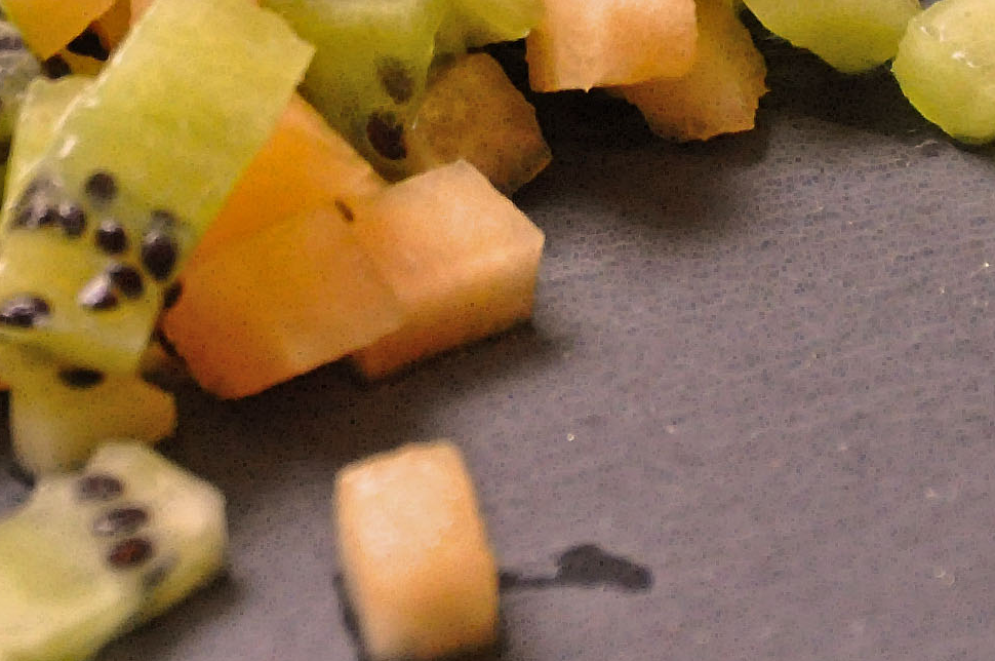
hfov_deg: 4.1
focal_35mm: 497
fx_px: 13724
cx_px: 21
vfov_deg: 2.7
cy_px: -395
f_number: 5.3
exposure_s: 1/25
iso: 1600
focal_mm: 75
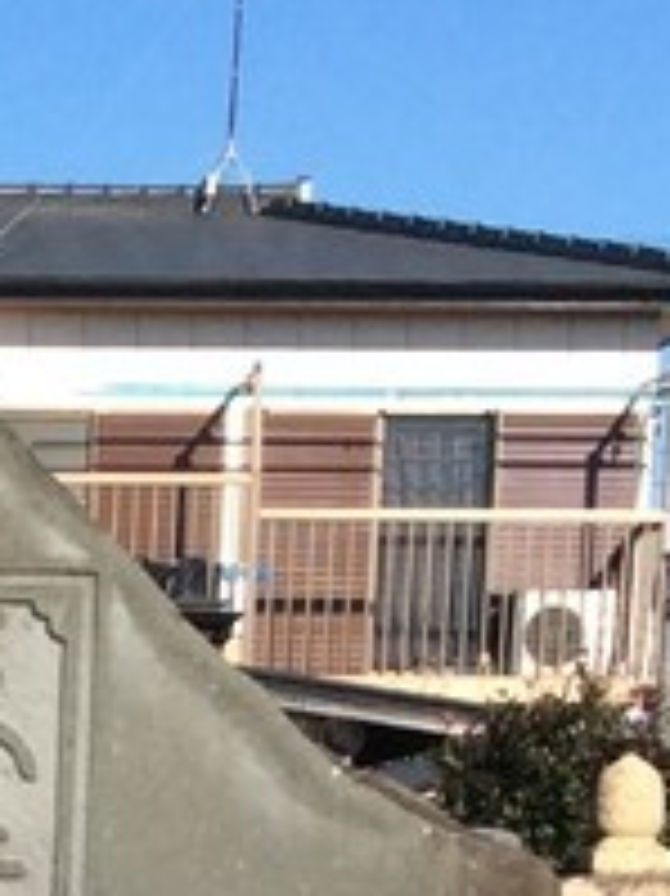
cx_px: -387
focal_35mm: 193
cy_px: 1842
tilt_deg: -11.0
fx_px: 4986
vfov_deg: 9.5
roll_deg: +0.4
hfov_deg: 7.5
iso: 32
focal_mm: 3.3
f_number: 2.4
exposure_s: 1/1395
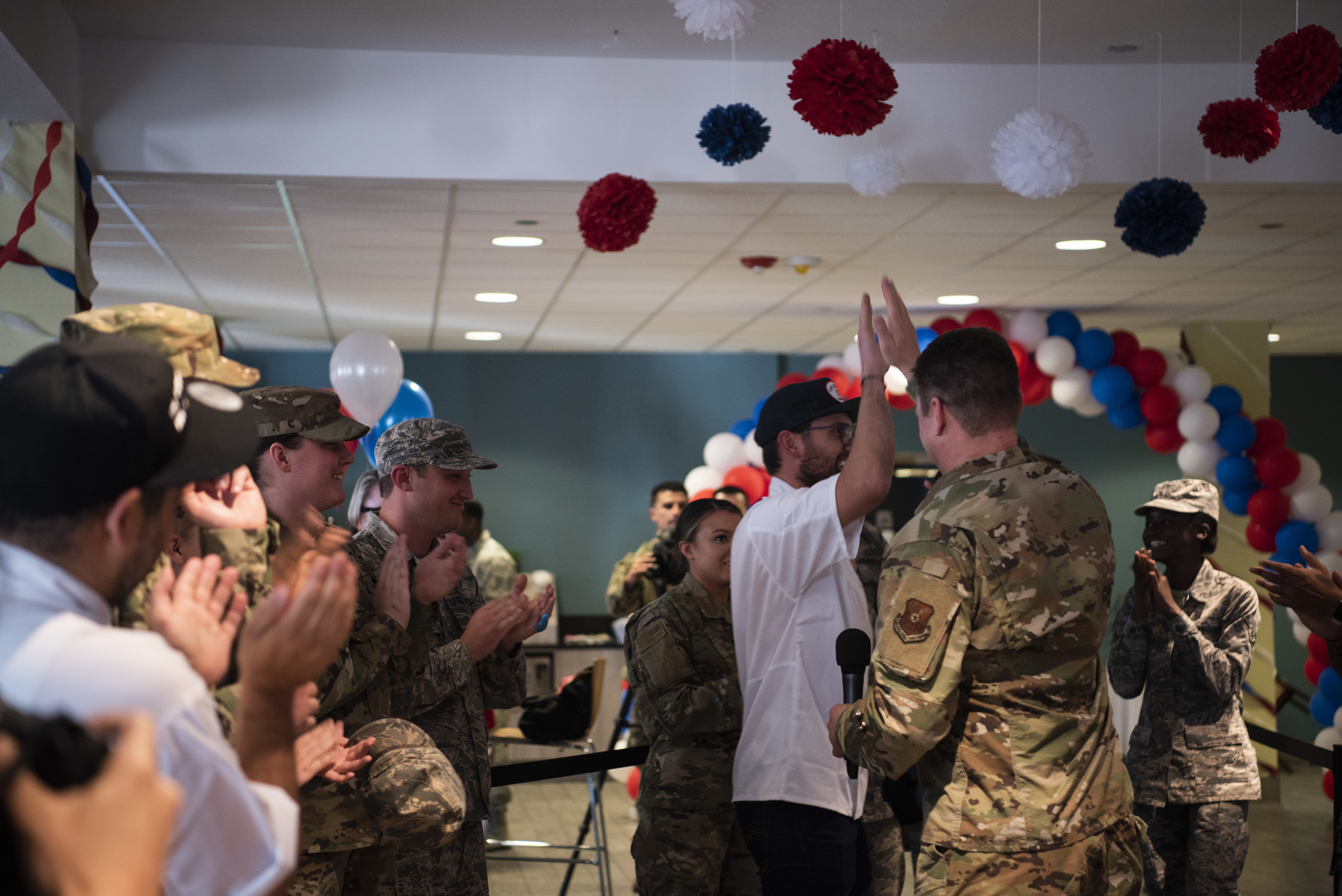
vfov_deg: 19.5
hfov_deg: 28.8
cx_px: 671
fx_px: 2610
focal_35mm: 70
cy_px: 448
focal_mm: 70
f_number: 2.8
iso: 640
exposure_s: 1/80
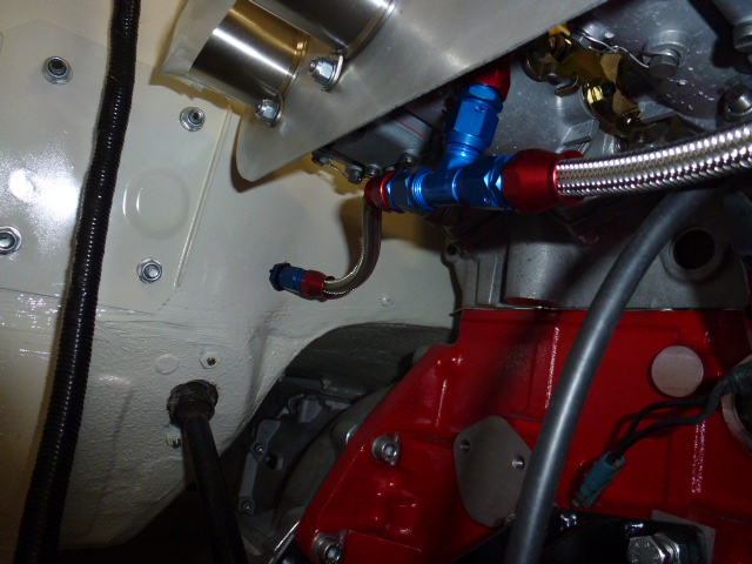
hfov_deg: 71.6
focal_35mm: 24
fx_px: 521
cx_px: 376
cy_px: 282
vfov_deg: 56.8
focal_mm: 4.3
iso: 320
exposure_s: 1/60
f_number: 3.3
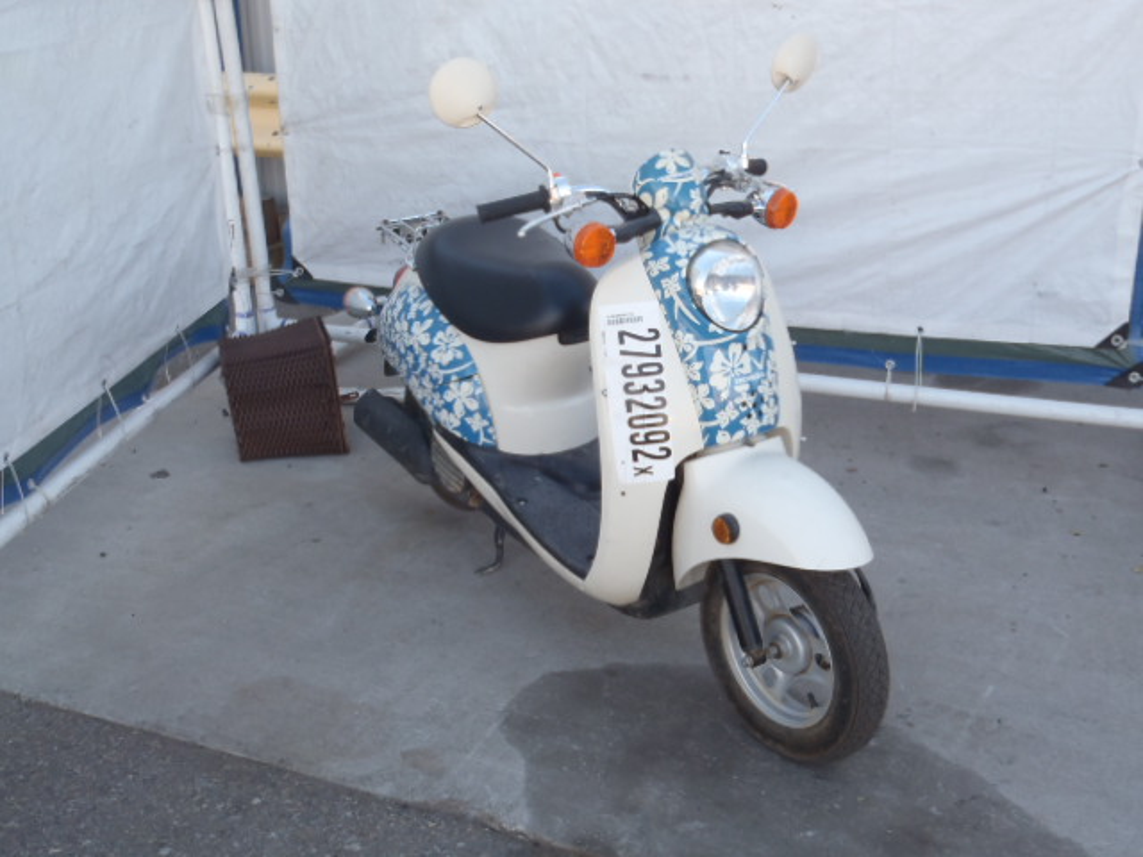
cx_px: 572
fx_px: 1189
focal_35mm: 36
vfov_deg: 39.7
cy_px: 428
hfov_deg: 51.4
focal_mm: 6.53
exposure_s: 1/60
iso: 80
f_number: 5
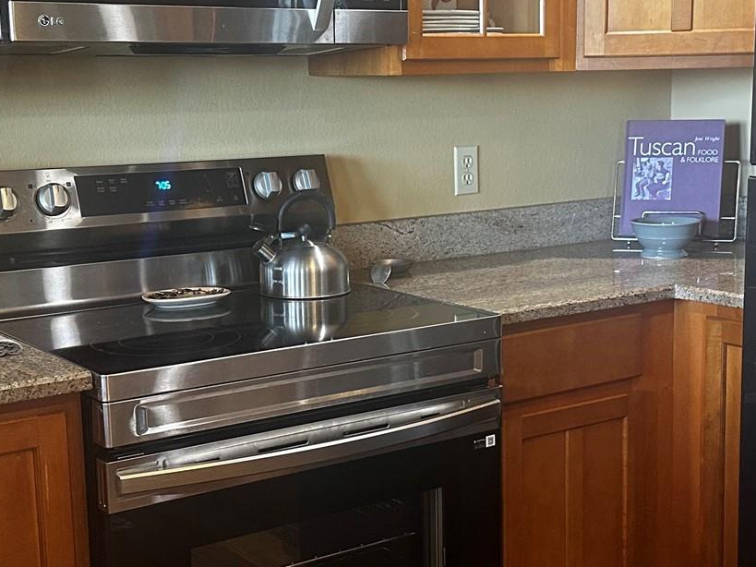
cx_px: 421
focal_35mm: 60
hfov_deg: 32.2
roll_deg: +1.1
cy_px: 321
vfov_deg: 24.4
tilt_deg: -9.7
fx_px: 1310
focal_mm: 6.86
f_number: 1.78
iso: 400
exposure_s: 1/60
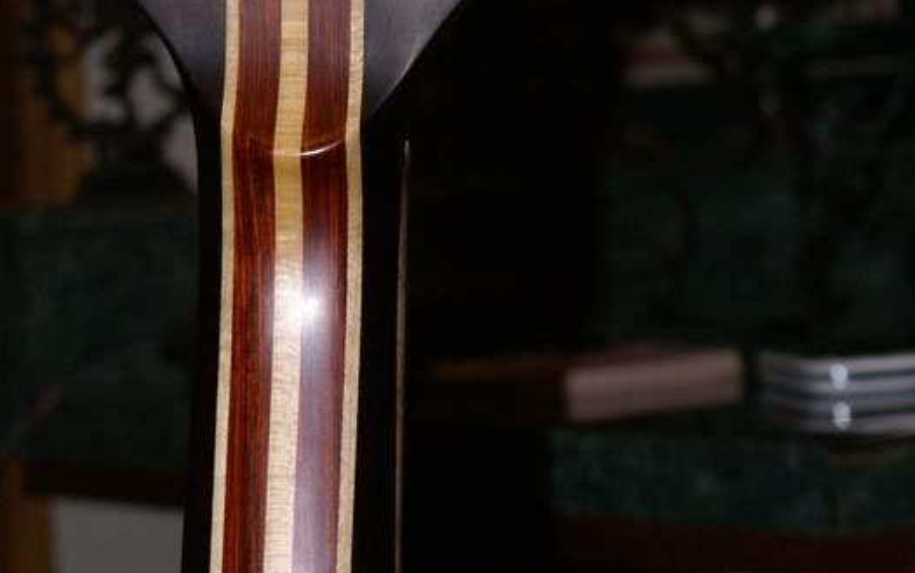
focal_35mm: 152
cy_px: -108
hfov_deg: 13.7
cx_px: 336
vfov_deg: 8.5
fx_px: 3794
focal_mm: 45
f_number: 5.6
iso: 400
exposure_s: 1/80
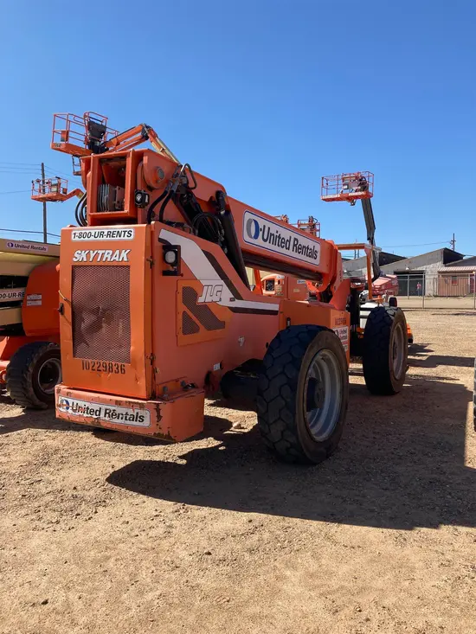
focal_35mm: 28
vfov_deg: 63.4
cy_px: 317
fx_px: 513
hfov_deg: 49.8
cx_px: 238
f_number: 1.8
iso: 20
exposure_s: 1/1517
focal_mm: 3.99
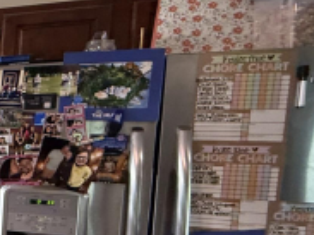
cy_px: 177
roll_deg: -0.6
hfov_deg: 22.1
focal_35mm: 51
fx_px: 462
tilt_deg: -4.8
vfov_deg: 28.1
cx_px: -253
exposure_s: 1/60
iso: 320
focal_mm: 2.22
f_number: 2.2
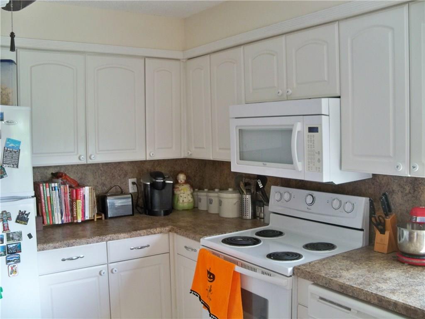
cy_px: 160
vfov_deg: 40.7
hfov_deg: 52.6
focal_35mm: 35
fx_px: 430
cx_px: 212
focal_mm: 6.2
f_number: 3.5
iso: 250
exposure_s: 1/30
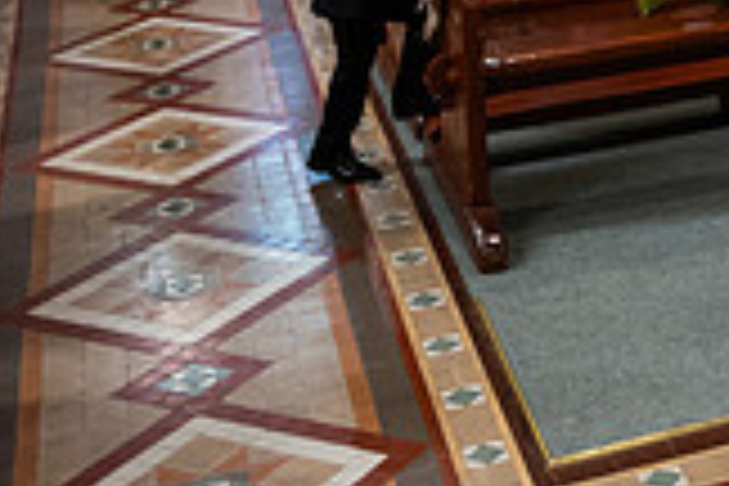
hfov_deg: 20.5
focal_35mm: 86
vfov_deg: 14.2
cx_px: 1066
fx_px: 1741
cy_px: -371
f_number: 3.5
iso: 1000
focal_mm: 24
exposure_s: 1/250
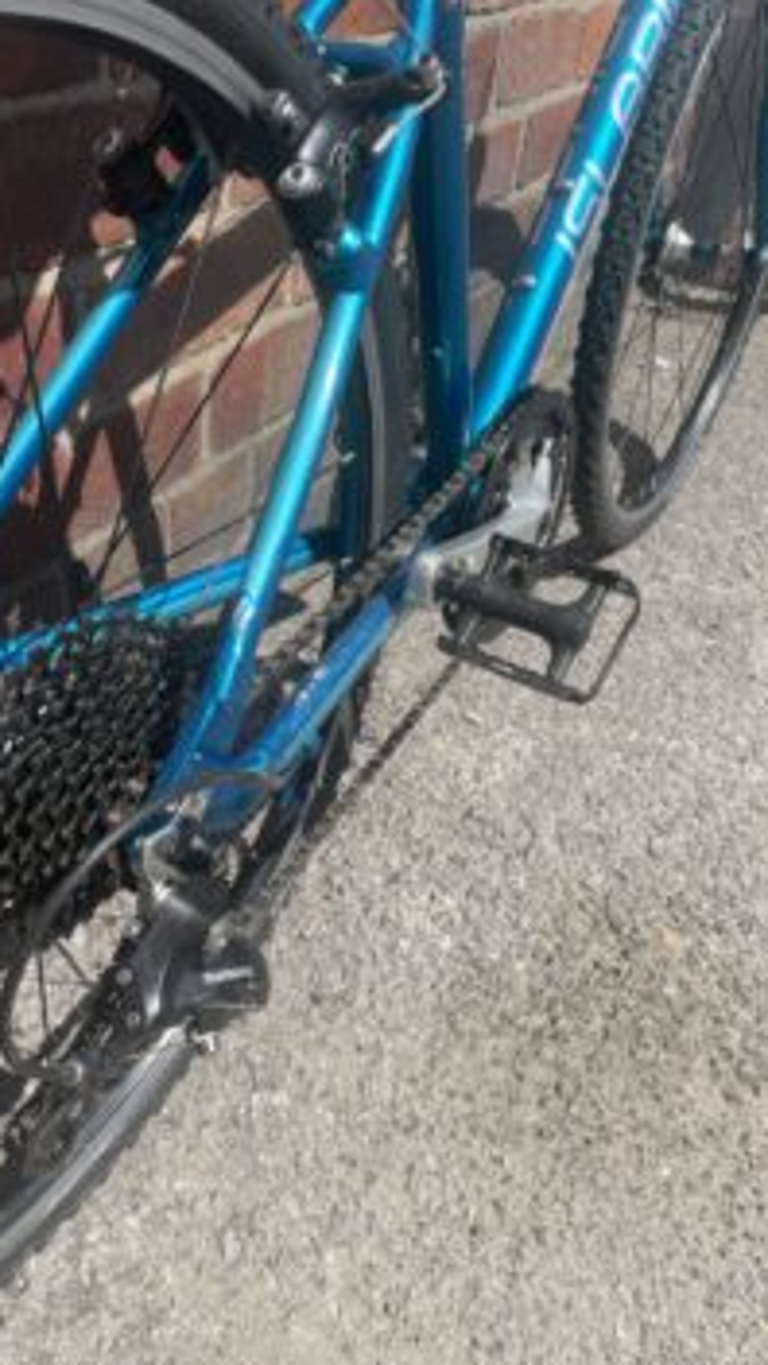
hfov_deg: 40.2
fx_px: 1050
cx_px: 353
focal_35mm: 29
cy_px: 694
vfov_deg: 66.1
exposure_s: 1/2174
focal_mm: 4.2
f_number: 1.6
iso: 32
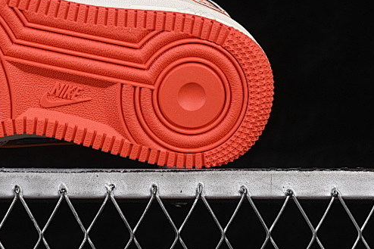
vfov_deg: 8.3
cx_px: -8
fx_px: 1703
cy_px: -3
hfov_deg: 12.4
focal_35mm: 164
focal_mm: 50
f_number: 8
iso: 160
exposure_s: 1/80
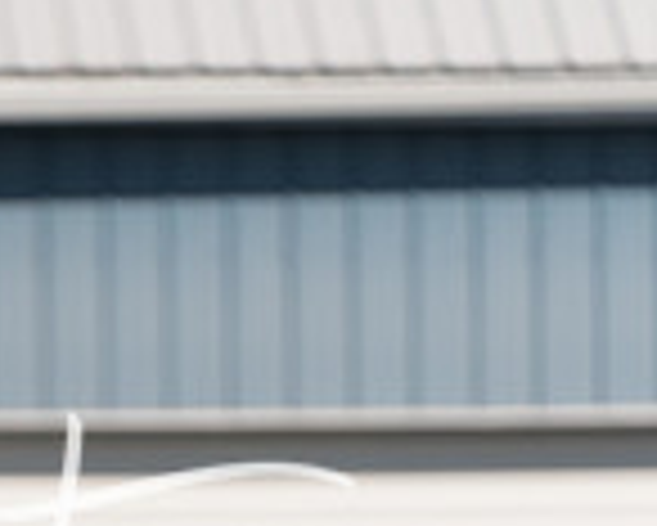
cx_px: -340
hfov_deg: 2.2
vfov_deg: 1.8
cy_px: 958
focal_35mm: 870
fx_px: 16928
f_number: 3.2
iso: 100
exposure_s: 1/2500
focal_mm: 200
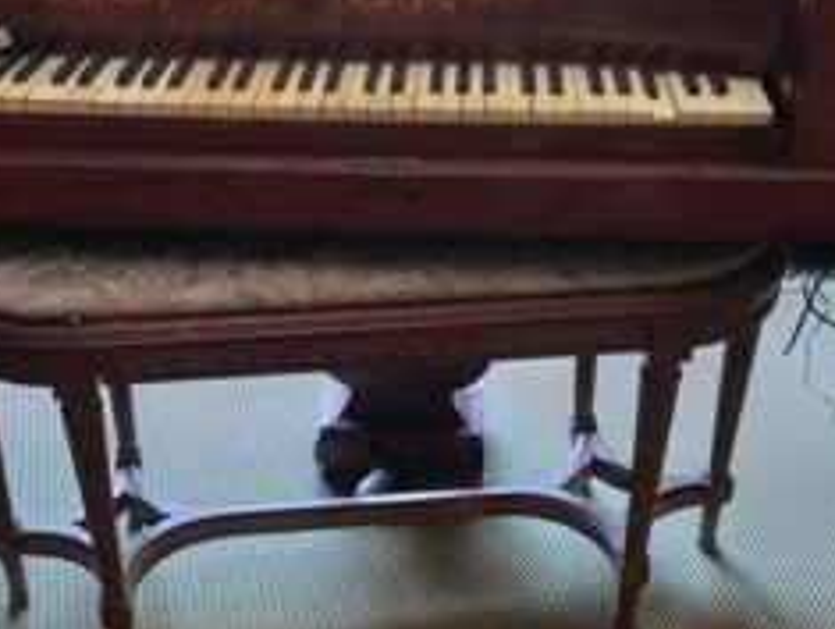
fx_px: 1280
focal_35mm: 53
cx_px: 370
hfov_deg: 36.1
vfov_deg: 27.6
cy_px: 370
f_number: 1.7
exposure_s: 1/33
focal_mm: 3.93
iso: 250
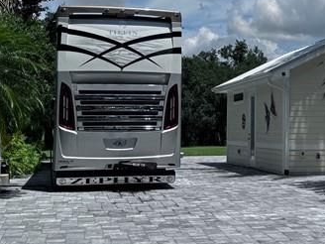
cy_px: 68
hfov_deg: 25.3
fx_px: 704
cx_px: 283
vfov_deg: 19.5
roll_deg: -0.3
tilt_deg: +4.5
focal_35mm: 75
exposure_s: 1/7937
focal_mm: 6.76
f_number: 1.78
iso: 80
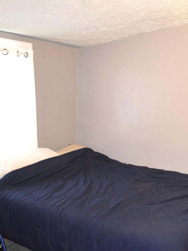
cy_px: 123
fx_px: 290
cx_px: 160
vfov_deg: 46.8
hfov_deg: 34.4
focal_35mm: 40
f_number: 3.5
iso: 3200
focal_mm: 18
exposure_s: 1/60
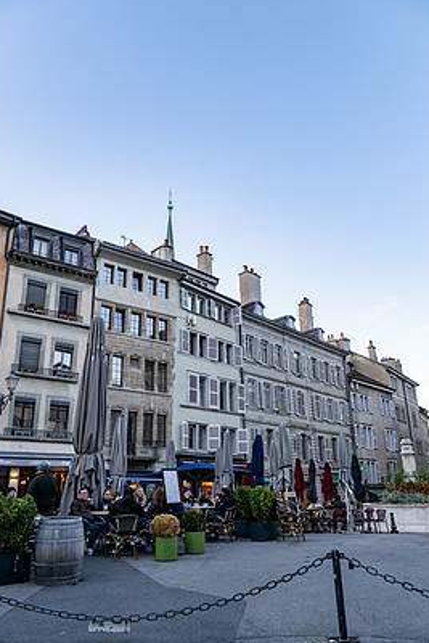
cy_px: 330
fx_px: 482
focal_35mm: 27
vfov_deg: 67.4
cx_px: 201
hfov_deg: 47.9
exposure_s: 1/210
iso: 320
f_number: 4
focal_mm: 16
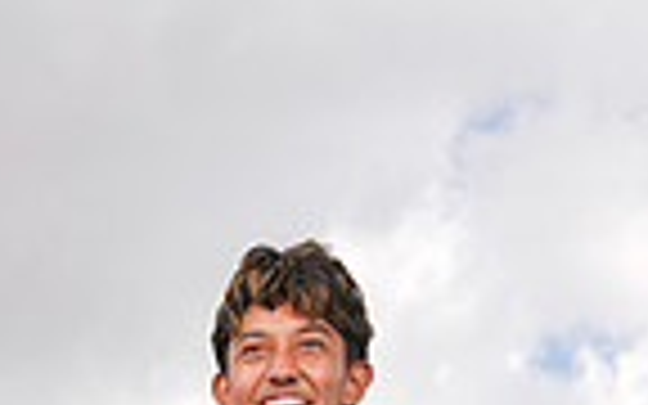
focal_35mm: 124
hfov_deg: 16.8
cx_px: 171
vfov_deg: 9.3
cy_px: 1004
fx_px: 2190
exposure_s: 1/200
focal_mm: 39
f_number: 7.1
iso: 80
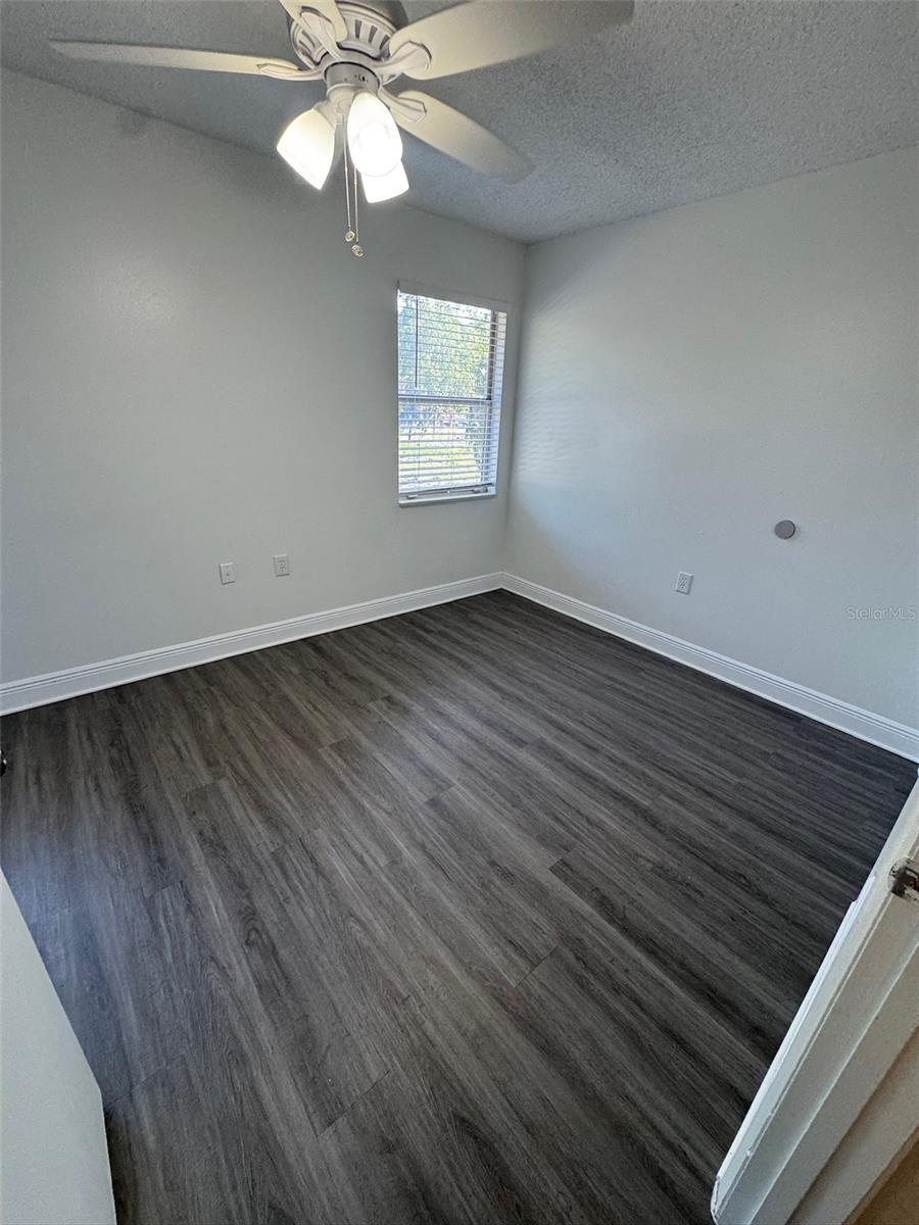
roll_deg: -5.2
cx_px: 460
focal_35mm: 14
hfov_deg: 85.7
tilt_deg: -23.6
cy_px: 612
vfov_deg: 102.1
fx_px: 496
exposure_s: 1/120
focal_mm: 2.22
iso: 160
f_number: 2.2
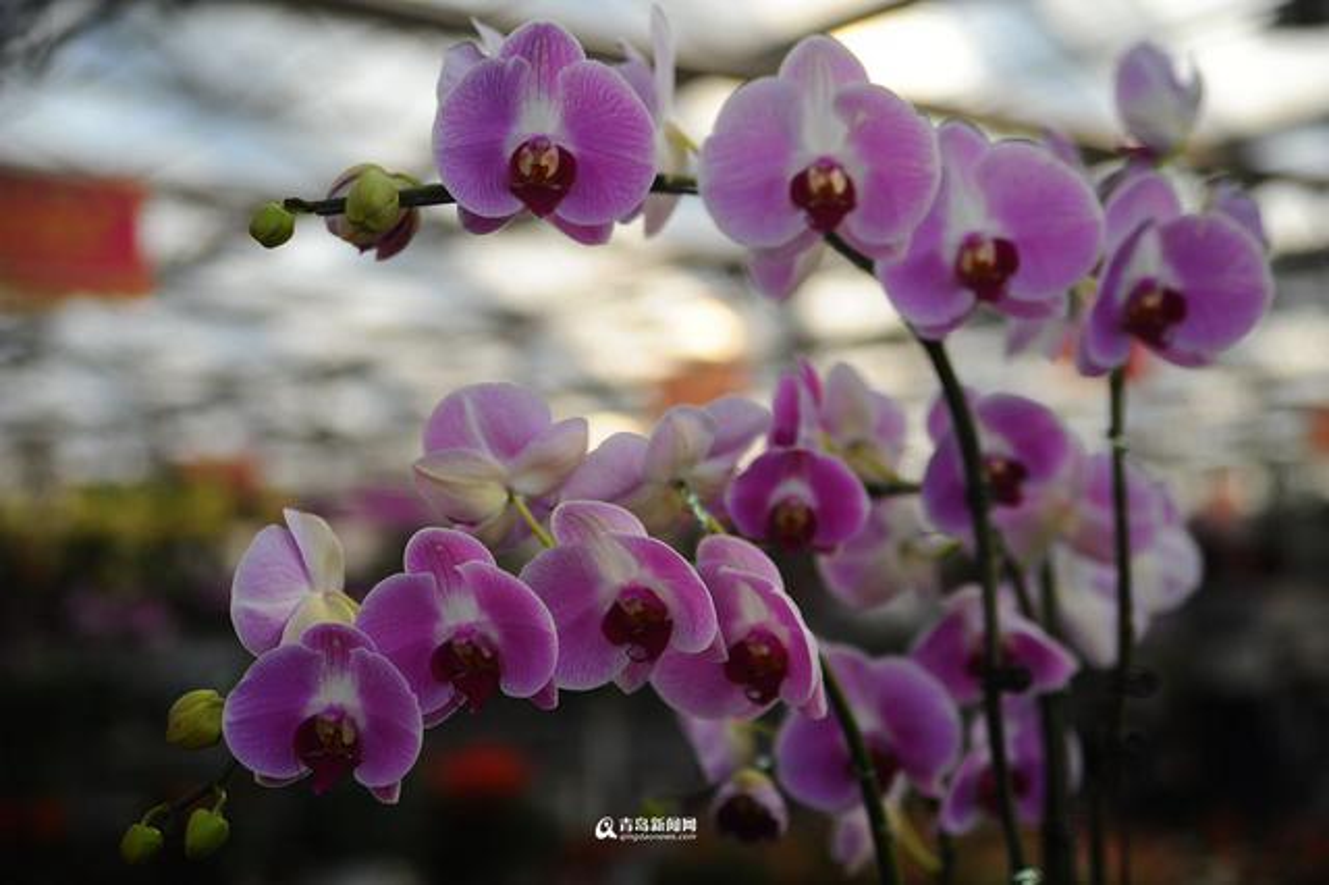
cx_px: 664
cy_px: 442
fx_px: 2214
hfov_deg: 33.4
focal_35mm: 60
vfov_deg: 22.6
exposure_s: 1/1000
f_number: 2.8
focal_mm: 60
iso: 200
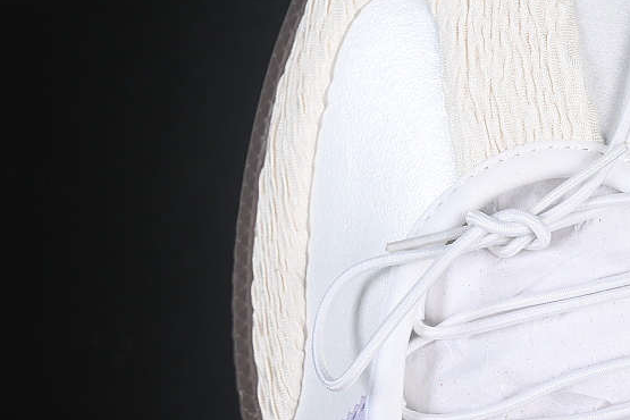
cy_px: 177
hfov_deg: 14.0
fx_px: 2555
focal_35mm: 146
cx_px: 493
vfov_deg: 9.4
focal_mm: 50
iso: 160
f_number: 7.1
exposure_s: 1/80
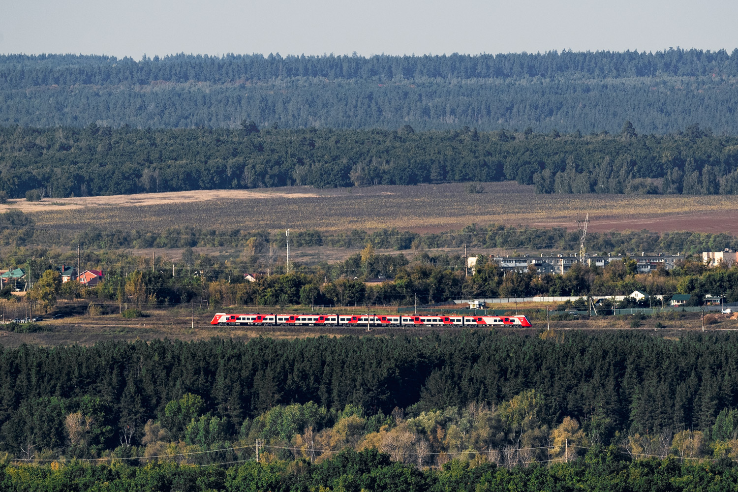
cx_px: 369
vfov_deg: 2.7
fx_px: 10249
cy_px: 246
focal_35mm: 500
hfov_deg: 4.1
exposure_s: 1/640
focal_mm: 500
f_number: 9
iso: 200
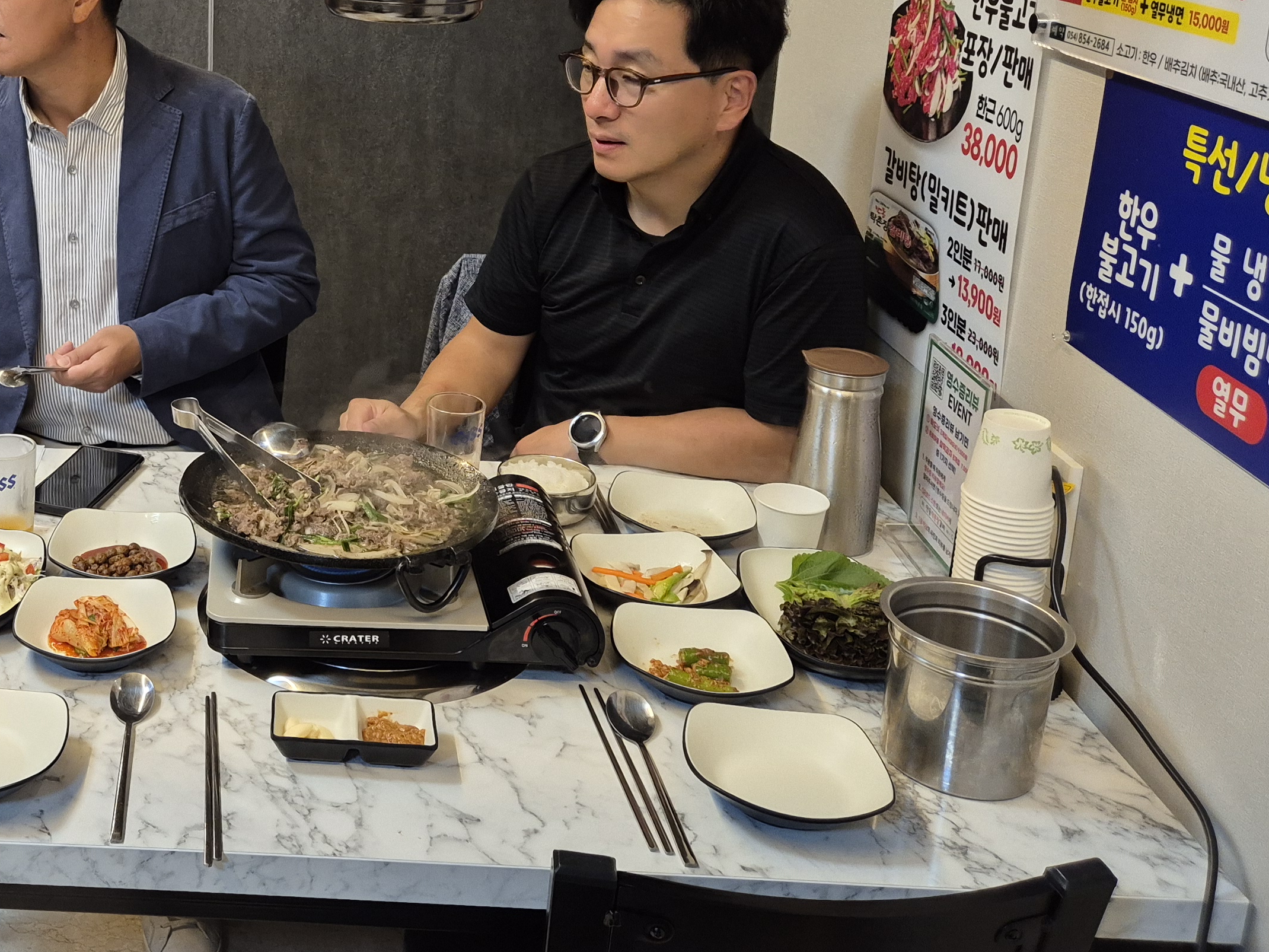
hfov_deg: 41.3
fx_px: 1576
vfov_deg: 32.9
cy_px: 222
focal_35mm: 43
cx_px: 191
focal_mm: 5.4
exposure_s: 1/120
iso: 250
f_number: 1.8
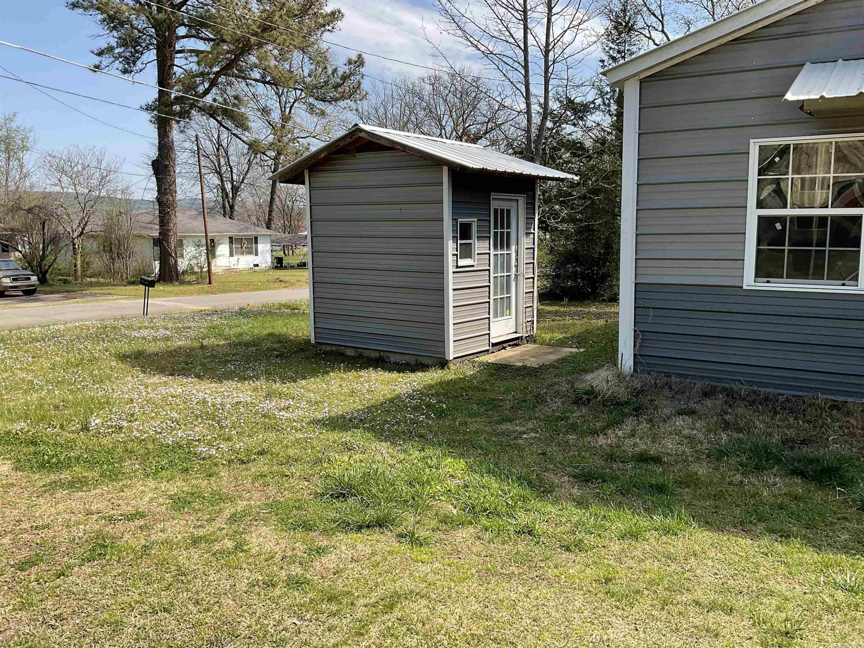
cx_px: 432
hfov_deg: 61.7
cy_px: 324
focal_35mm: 29
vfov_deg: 48.2
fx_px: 724
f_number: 1.8
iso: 16
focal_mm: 3
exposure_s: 1/1035
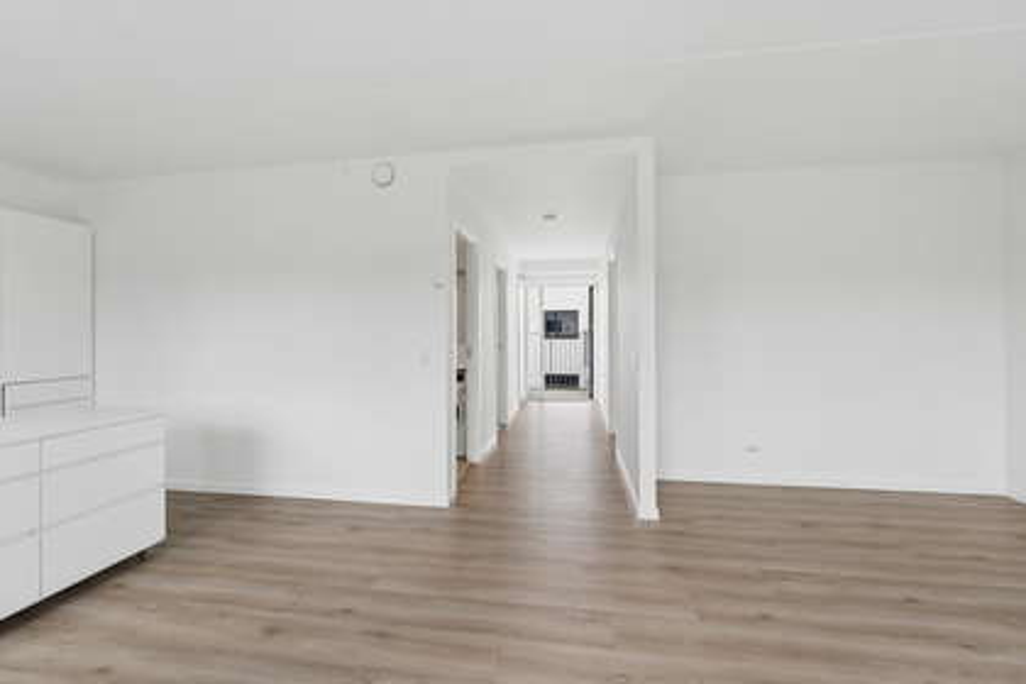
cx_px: 513
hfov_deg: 100.4
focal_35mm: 15
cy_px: 342
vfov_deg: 77.3
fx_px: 427
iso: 200
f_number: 8
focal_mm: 10
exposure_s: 1/50
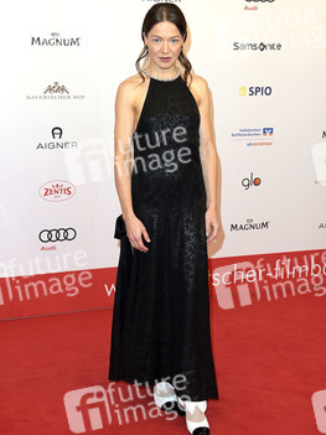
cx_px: 164
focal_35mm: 57
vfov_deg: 33.8
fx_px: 716
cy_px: 218
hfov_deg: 25.6
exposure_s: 1/250
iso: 400
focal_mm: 52
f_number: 6.3
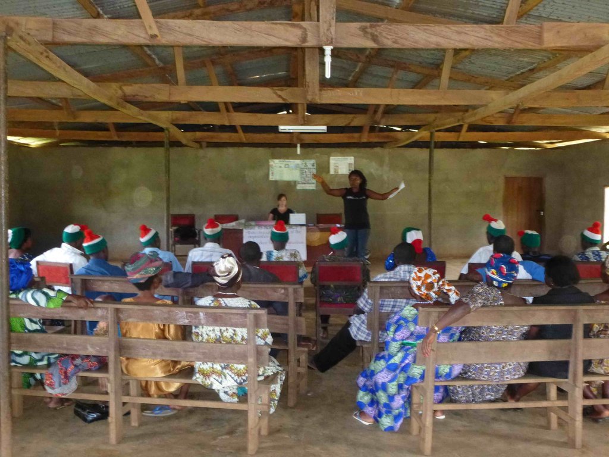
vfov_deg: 39.7
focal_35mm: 36
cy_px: 228
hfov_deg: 51.4
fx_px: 633
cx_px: 304
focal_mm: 6.4
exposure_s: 1/60
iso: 1000
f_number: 3.7
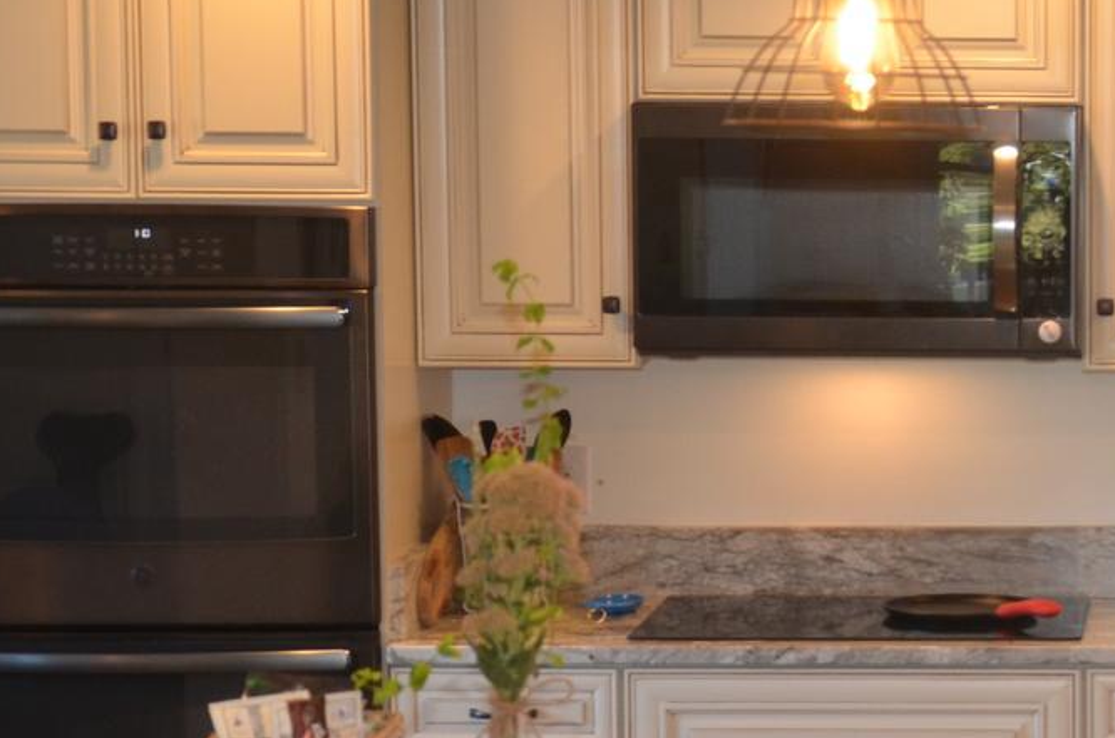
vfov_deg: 11.4
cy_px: 430
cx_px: 1323
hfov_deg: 16.4
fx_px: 3709
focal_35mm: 120
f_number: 4
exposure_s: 1/60
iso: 400
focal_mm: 26
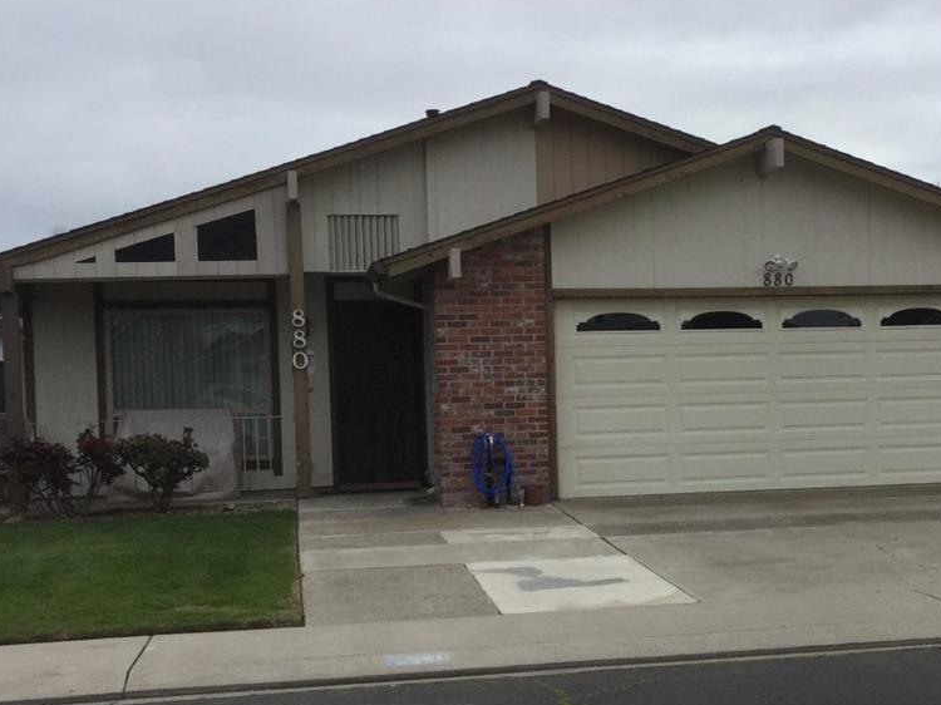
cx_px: 693
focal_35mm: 62
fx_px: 1685
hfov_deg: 30.7
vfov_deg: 23.6
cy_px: 455
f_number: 2.4
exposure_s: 1/1894
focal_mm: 3.3
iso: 25
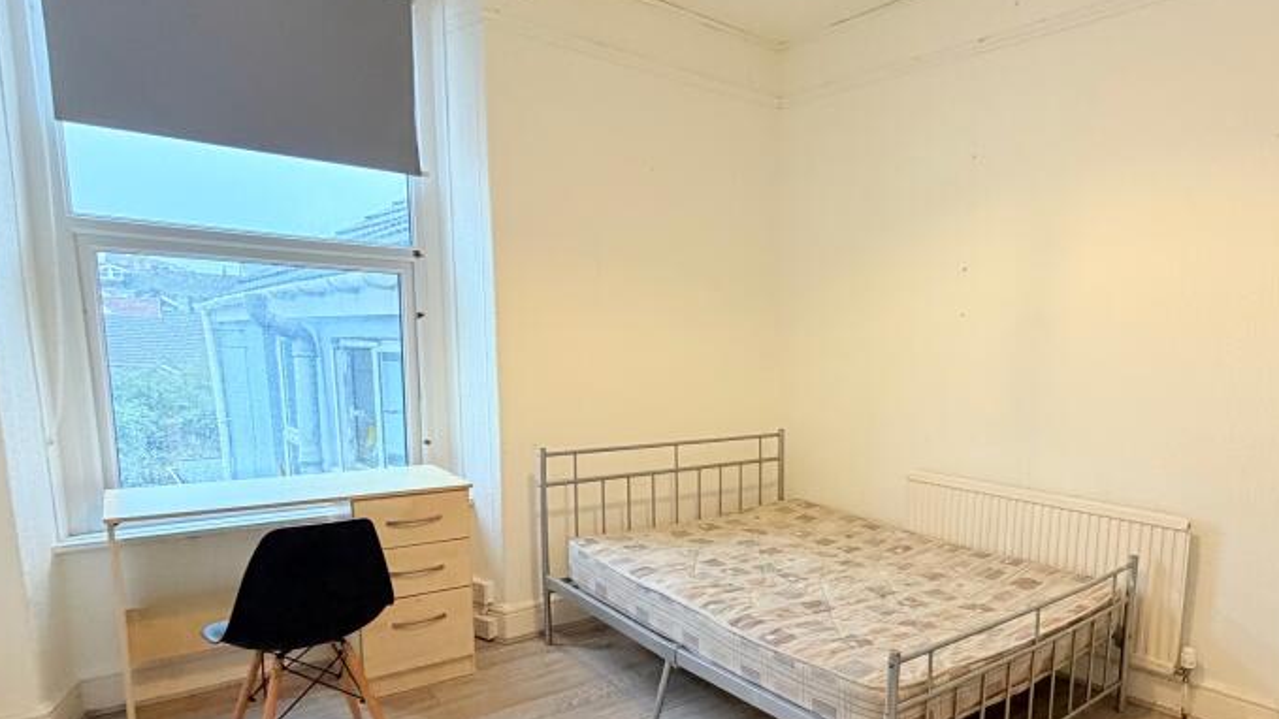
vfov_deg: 49.0
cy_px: 457
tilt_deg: -8.6
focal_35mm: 23
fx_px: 780
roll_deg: -1.3
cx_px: 819
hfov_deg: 76.9
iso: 250
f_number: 2.2
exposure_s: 1/50
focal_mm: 2.22
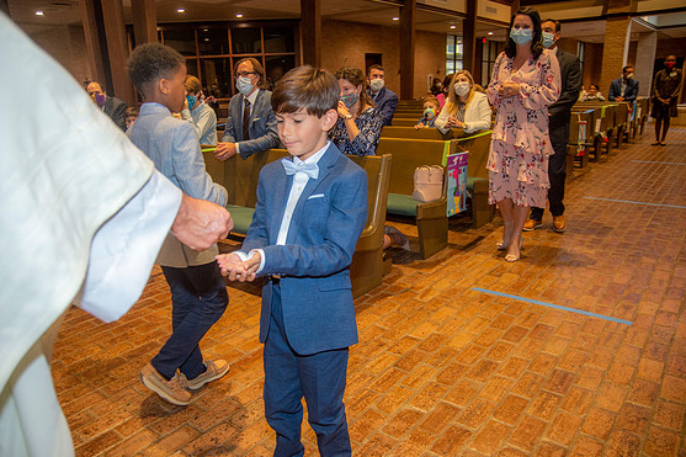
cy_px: 234
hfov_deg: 71.5
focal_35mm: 25
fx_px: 476
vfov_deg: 51.3
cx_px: 333
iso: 1600
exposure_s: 1/125
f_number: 4.5
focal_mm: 24
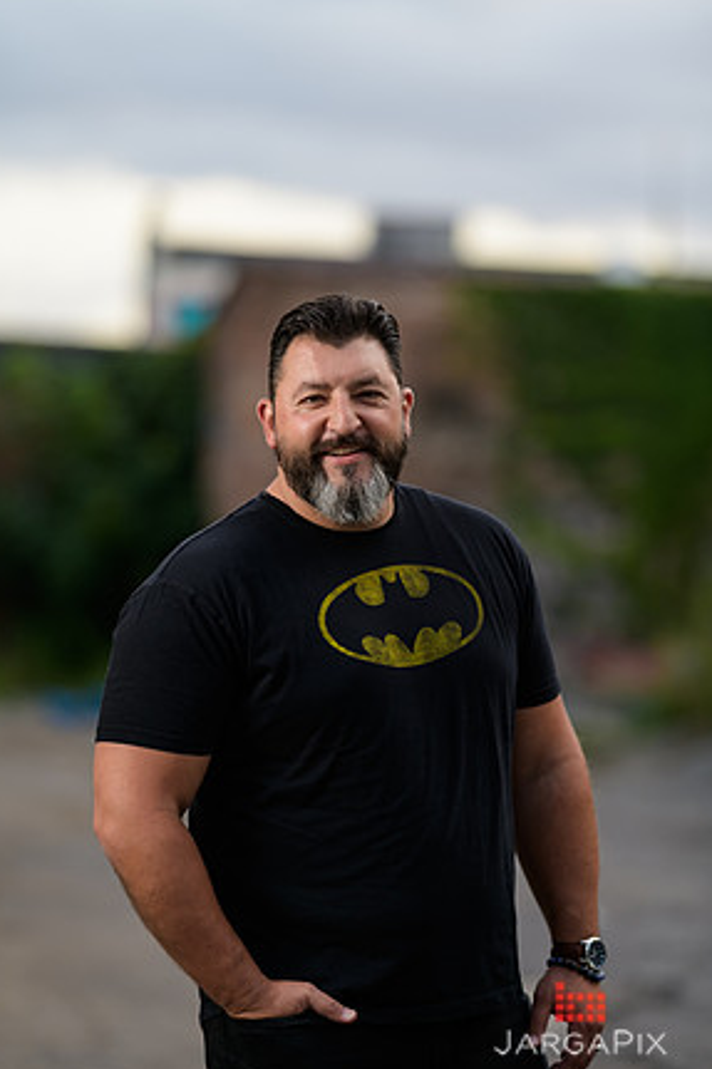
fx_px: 4186
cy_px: 551
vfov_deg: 14.6
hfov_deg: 9.7
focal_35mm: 141
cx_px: 357
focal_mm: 135
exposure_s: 1/250
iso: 200
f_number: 2
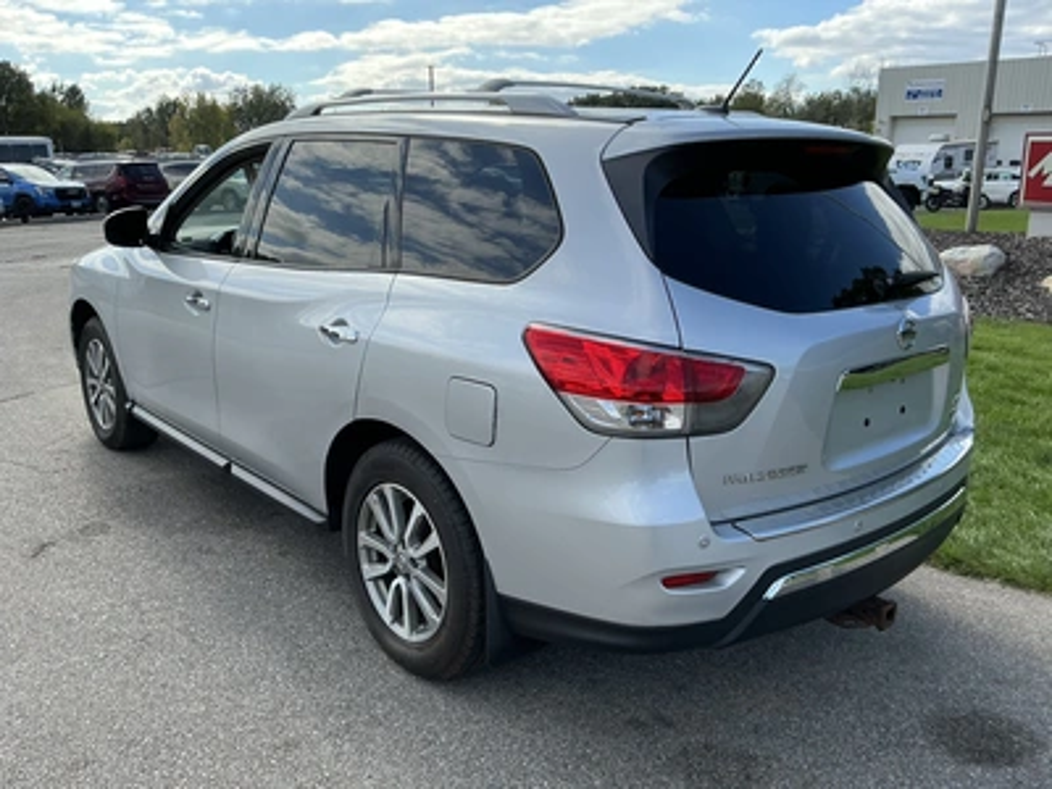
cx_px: 526
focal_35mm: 28
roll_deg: -1.1
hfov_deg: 63.4
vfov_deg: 49.7
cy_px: 394
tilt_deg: -13.8
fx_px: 851
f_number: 1.8
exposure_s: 1/1195
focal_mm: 3
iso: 25
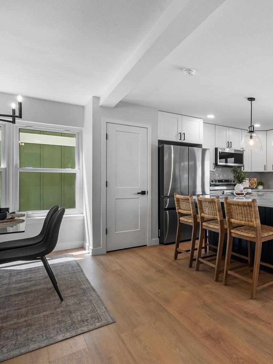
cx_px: 274
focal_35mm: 24
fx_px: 252
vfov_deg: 71.6
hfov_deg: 47.2
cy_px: 181
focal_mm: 16
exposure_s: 1/125
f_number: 8
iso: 200
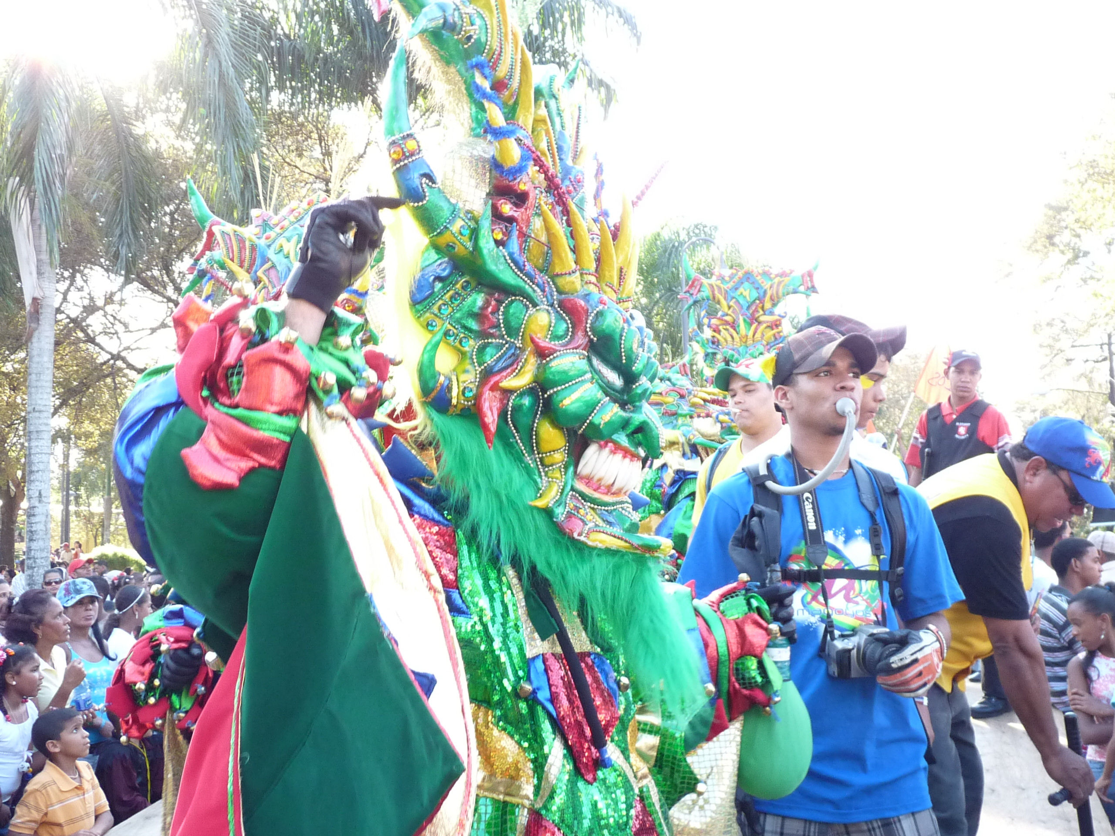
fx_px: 1288
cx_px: 558
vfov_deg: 36.0
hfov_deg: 46.8
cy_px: 418
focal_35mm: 40
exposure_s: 1/100
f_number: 2.8
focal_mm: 4.9
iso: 200
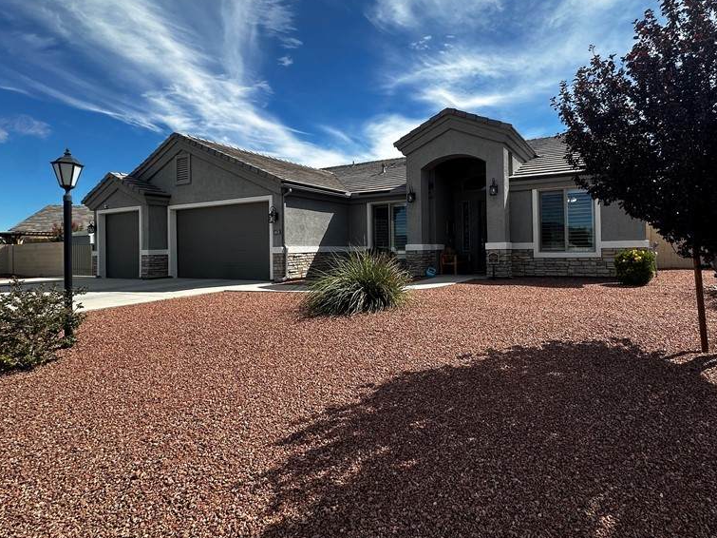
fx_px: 393
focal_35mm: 19
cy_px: 246
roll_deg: +0.1
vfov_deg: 68.5
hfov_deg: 83.9
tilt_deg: +1.8
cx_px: 421
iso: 50
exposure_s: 1/1715
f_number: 2.2
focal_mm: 2.22
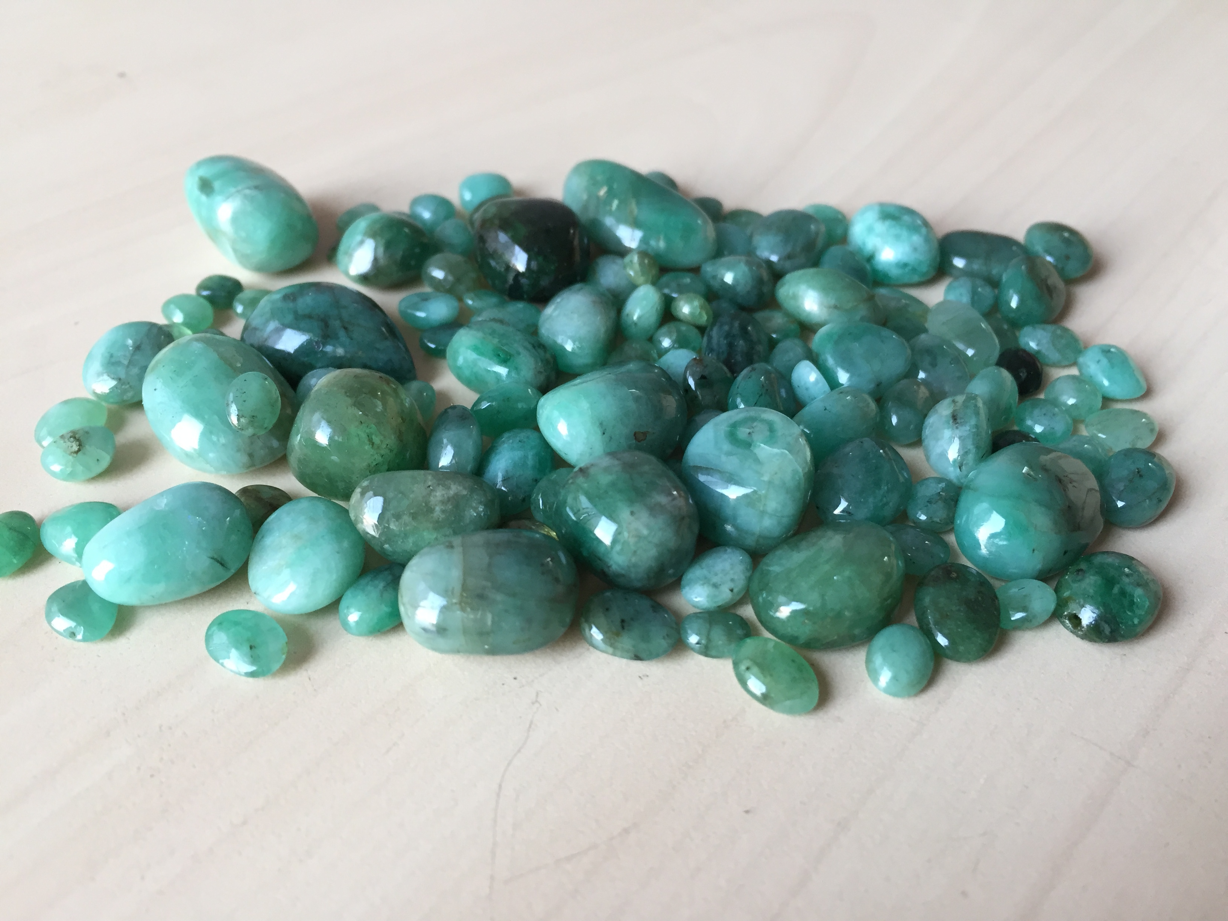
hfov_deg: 61.7
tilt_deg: -43.6
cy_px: 460
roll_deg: +0.1
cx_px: 614
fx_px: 1029
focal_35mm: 29
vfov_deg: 48.2
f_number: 2.2
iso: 50
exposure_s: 1/33
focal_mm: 4.15
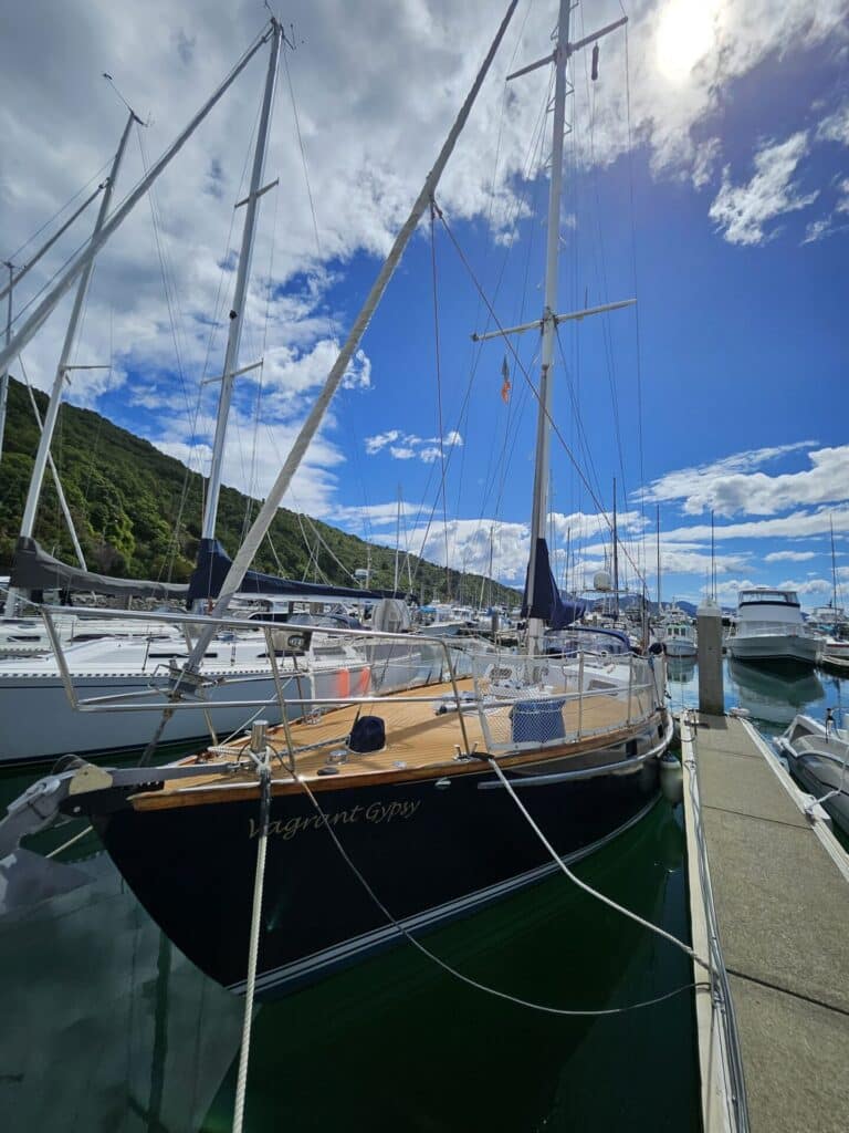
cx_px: 424
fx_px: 425
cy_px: 566
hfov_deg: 89.9
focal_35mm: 13
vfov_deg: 106.2
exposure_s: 1/3606
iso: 32
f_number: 2.2
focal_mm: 1.7
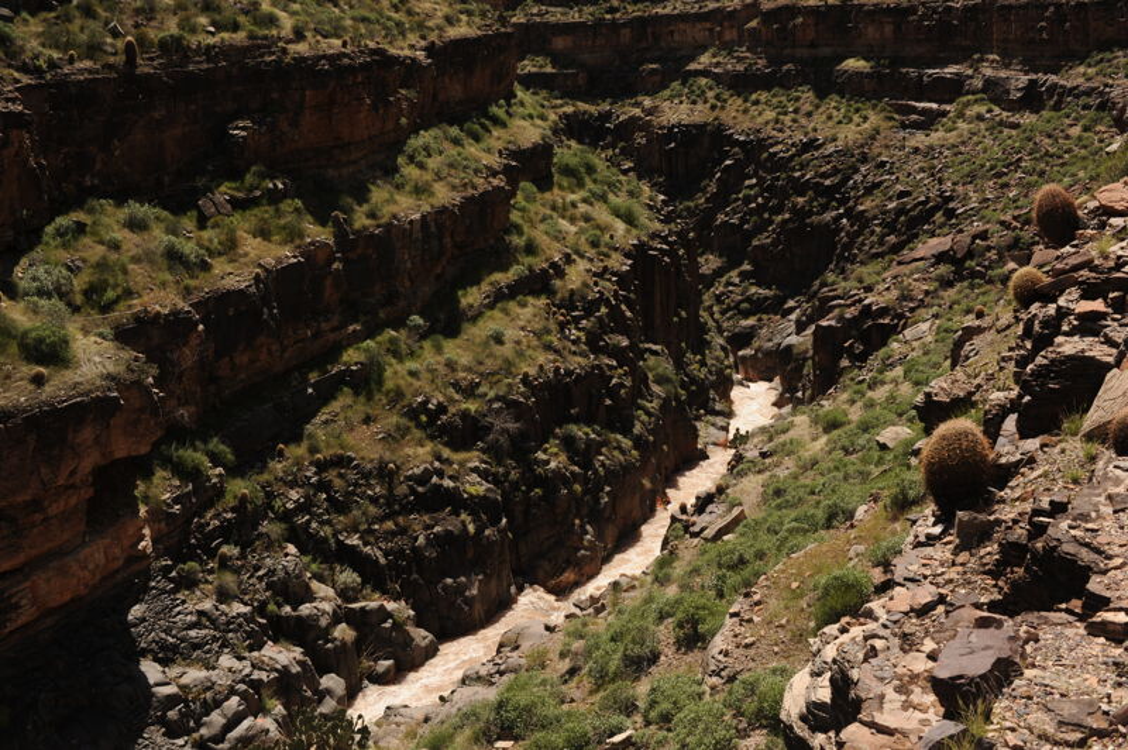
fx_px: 1096
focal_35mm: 35
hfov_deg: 54.5
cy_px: 375
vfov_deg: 37.8
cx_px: 564
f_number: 11
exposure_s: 1/320
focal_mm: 35
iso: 200
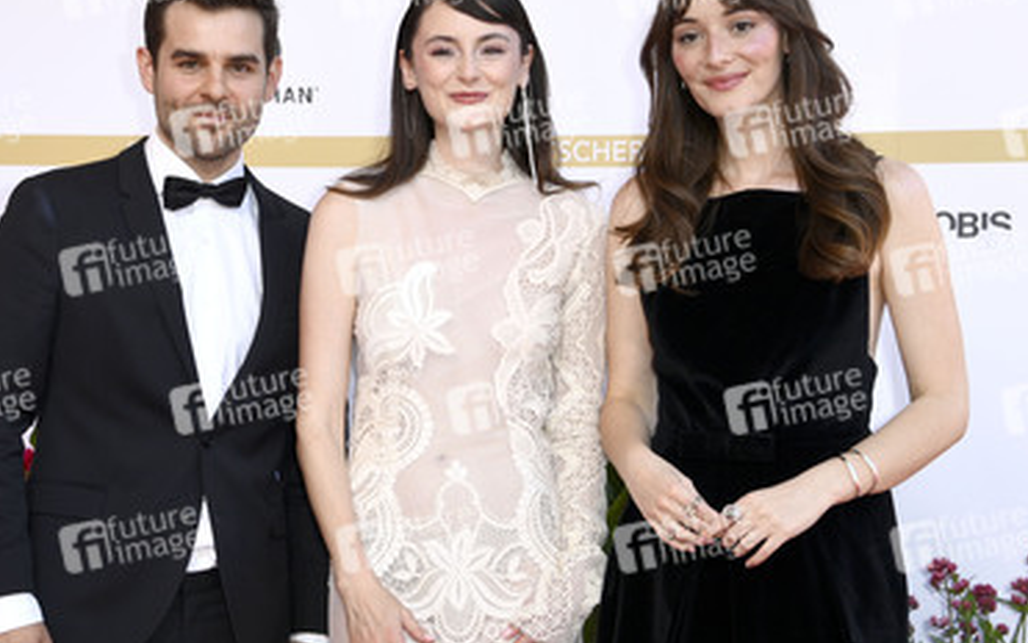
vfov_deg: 11.5
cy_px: 333
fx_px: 3194
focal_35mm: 114
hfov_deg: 18.3
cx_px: 445
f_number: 5.6
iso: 320
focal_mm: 92
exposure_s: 1/250
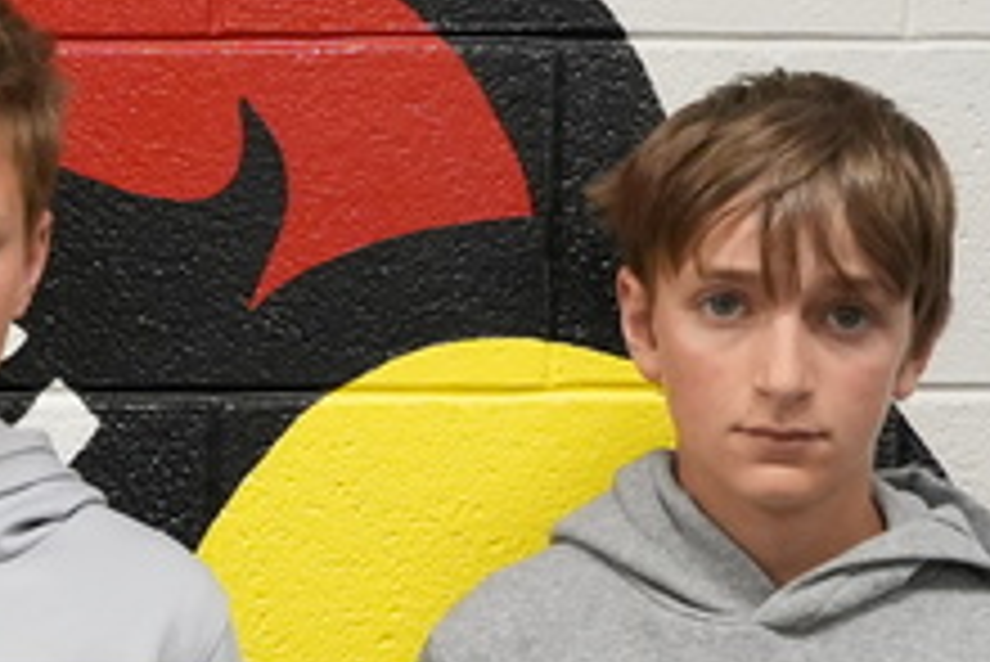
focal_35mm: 188
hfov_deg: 10.8
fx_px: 5182
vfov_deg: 7.3
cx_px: -76
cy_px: 705
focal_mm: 27
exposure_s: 1/200
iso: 3200
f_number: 4.5
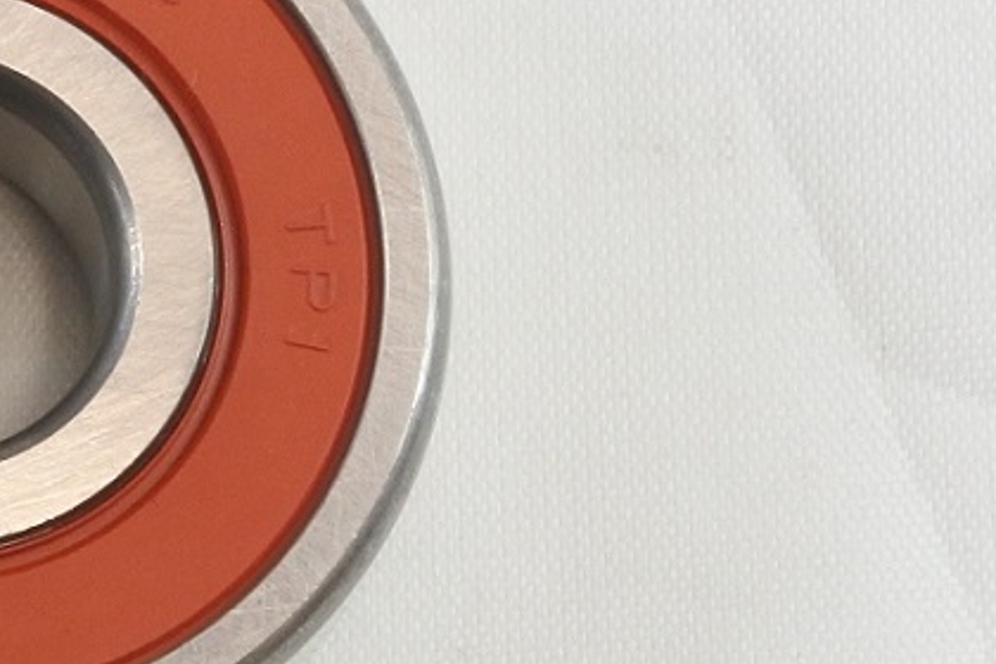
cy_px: -14
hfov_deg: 9.3
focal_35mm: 214
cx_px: -612
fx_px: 5920
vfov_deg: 6.4
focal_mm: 21
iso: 500
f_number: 4.8
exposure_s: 1/125
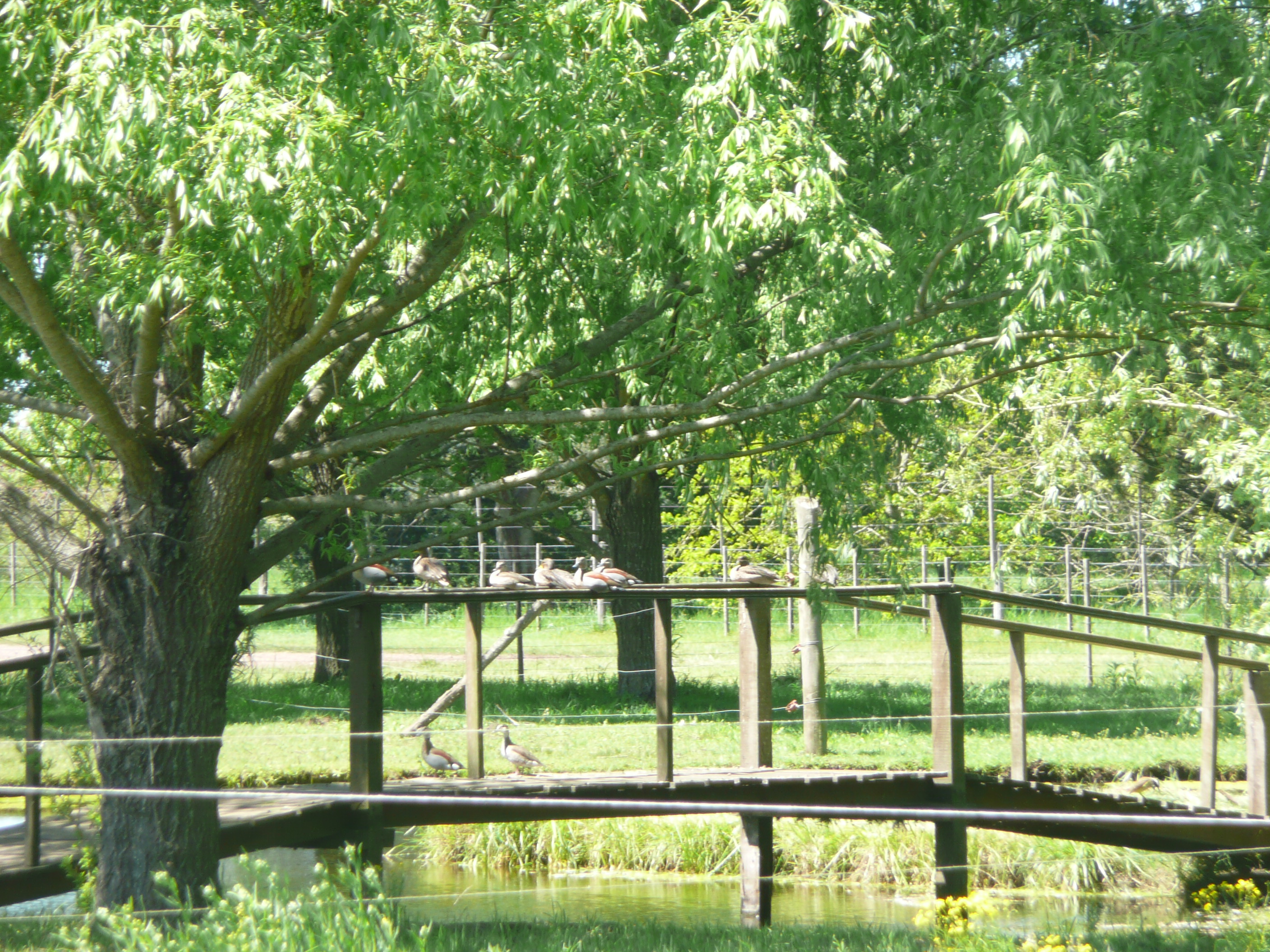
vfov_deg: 5.3
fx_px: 10273
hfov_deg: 7.1
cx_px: 635
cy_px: 476
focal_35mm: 280
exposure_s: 1/100
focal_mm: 46
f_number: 4.9
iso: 100
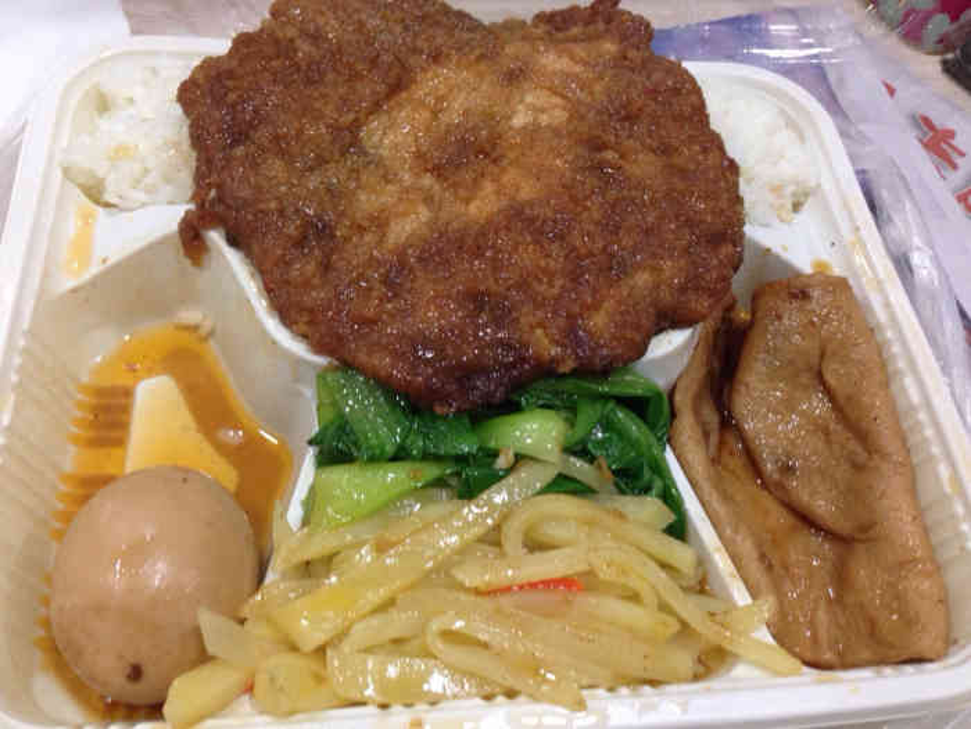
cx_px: 486
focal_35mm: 33
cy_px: 364
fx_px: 926
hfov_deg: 55.4
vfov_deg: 42.9
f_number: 2.4
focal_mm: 4.12
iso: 160
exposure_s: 1/20
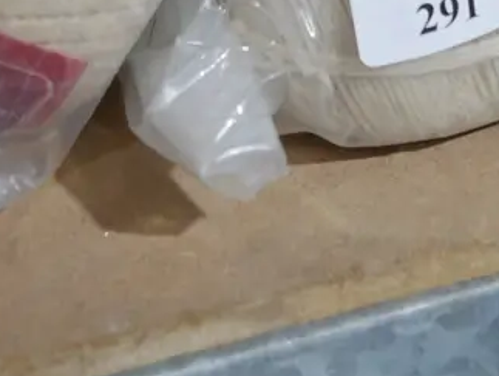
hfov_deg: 20.3
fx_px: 1371
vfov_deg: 14.5
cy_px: -201
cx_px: 416
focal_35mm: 95
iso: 800
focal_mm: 15
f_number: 3.6
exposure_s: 1/60
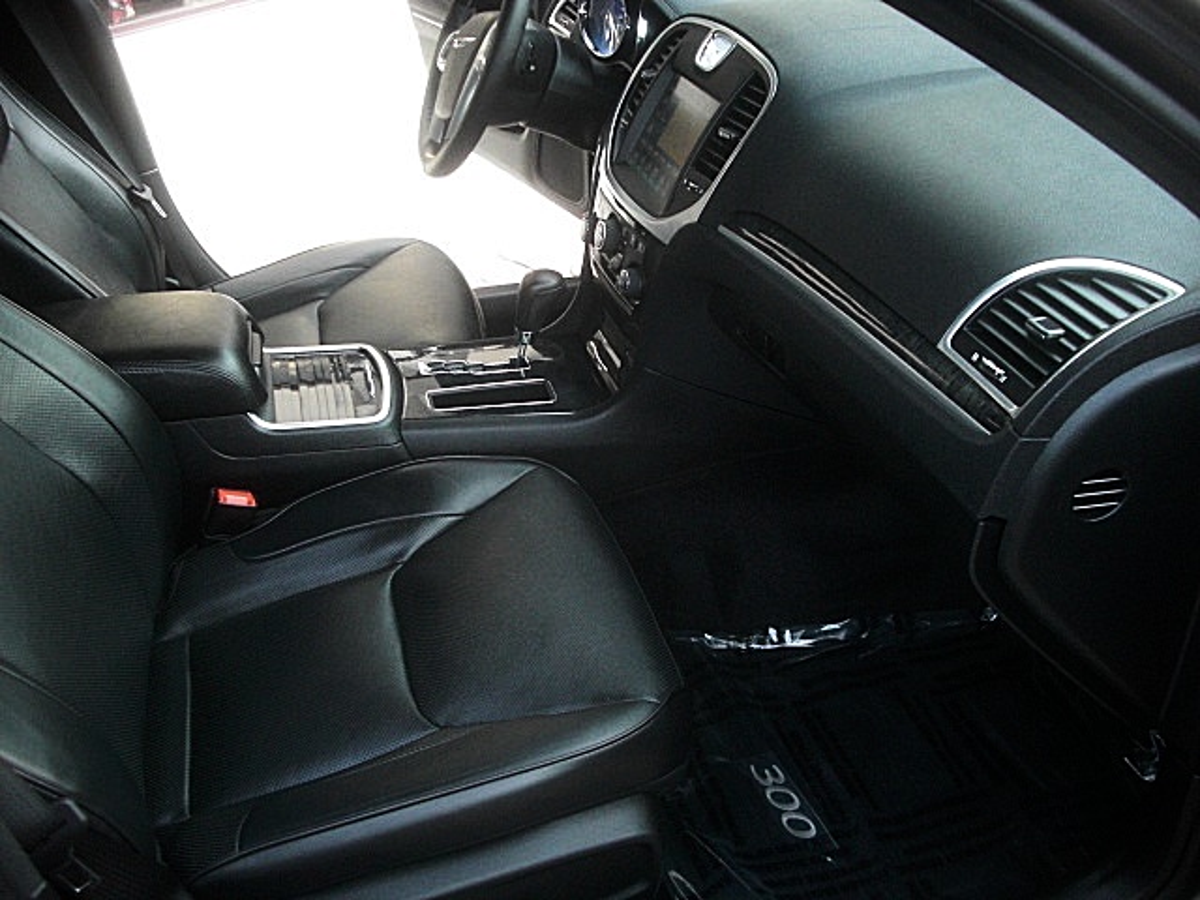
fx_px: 1248
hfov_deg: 51.4
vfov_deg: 39.7
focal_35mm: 36
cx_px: 600
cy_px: 450
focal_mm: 6.3
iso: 400
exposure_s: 1/100
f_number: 2.8
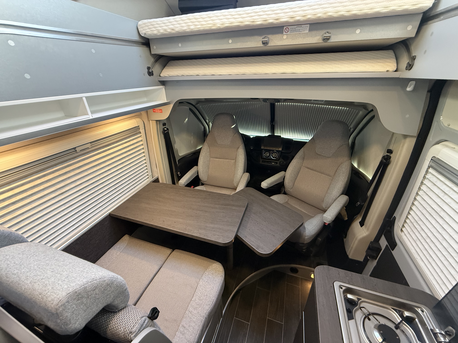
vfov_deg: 85.7
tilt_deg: -28.2
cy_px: 172
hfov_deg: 102.1
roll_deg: -1.4
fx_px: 185
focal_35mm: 14
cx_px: 229
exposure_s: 1/60
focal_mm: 2.22
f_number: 2.2
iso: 500
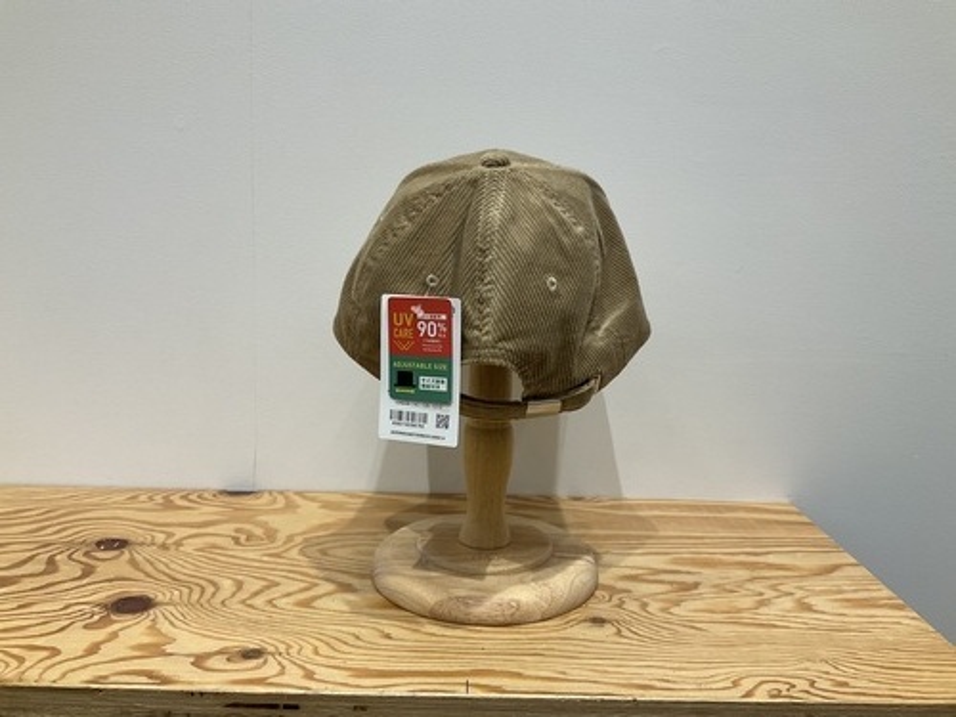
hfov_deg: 61.7
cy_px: 358
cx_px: 478
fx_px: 801
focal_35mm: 29
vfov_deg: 48.2
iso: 50
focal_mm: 3
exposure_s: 1/120
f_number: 1.8
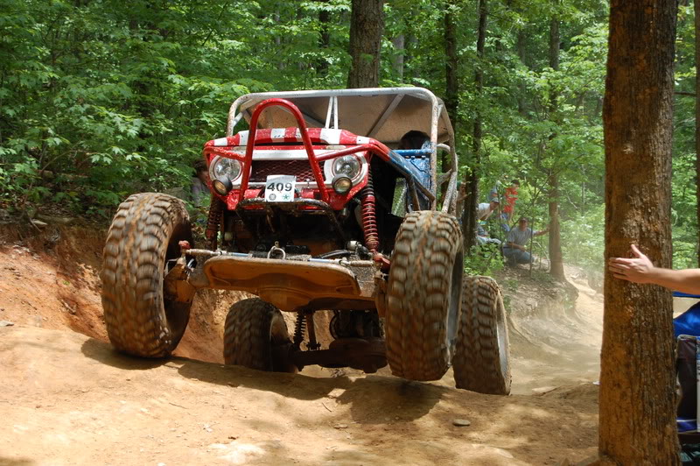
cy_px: 233
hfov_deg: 24.6
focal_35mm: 82
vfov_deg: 16.5
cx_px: 350
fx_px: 1603
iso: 200
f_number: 6.3
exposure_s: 1/160
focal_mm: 55
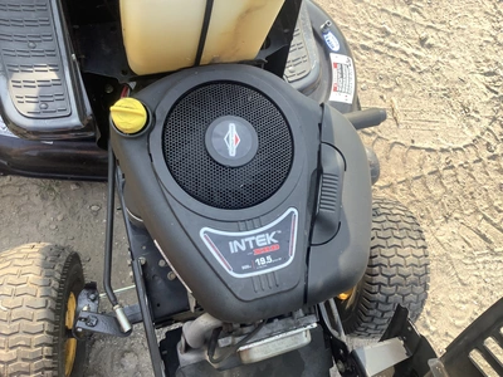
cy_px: 188
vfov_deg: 45.4
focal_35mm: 31
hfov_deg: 58.4
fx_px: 450
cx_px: 252
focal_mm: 3.3
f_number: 2.4
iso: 25
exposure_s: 1/152
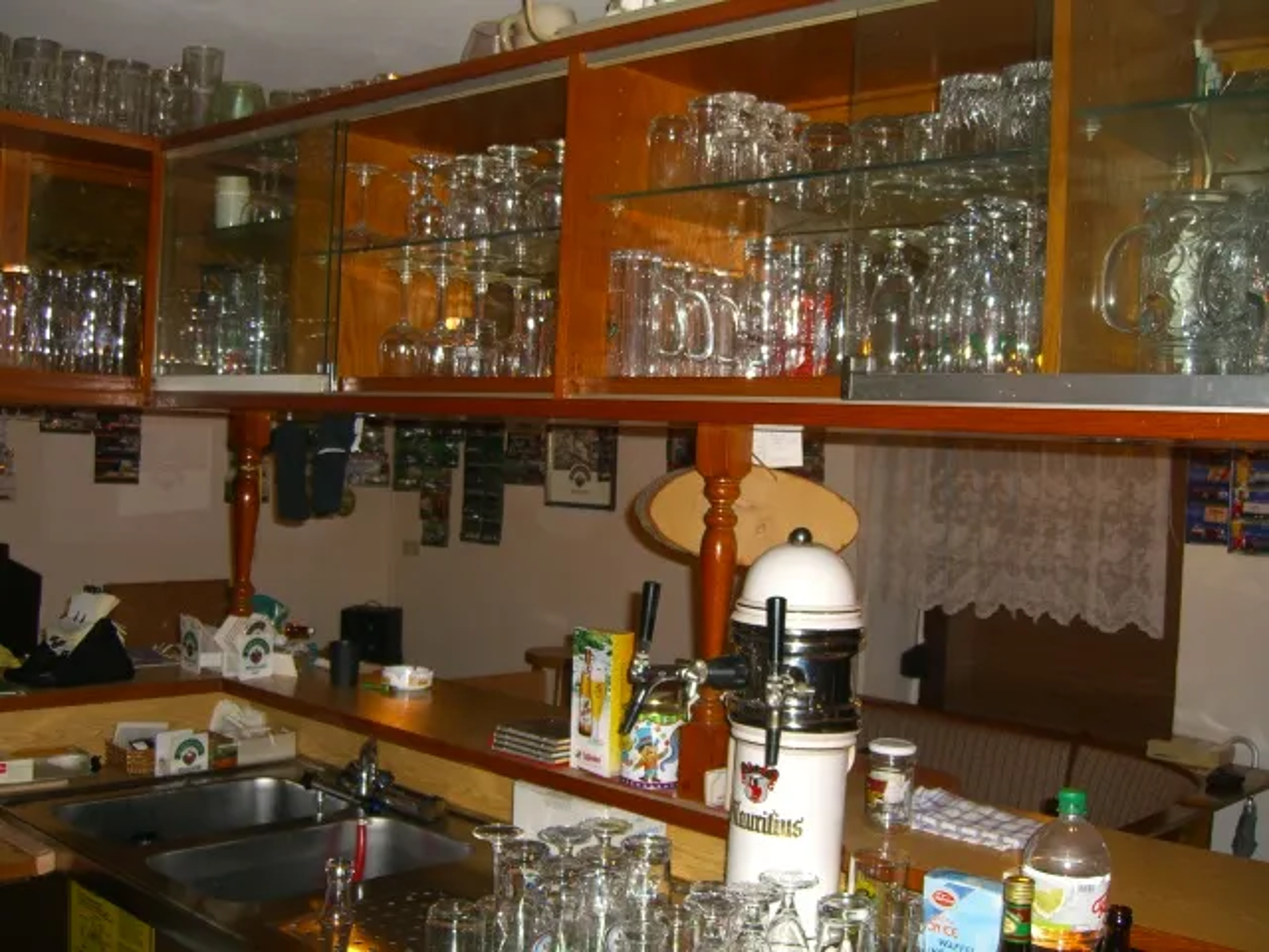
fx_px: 1393
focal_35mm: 38
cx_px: 634
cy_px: 476
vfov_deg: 37.7
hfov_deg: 49.0
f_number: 2.8
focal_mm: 7.9
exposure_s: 1/60
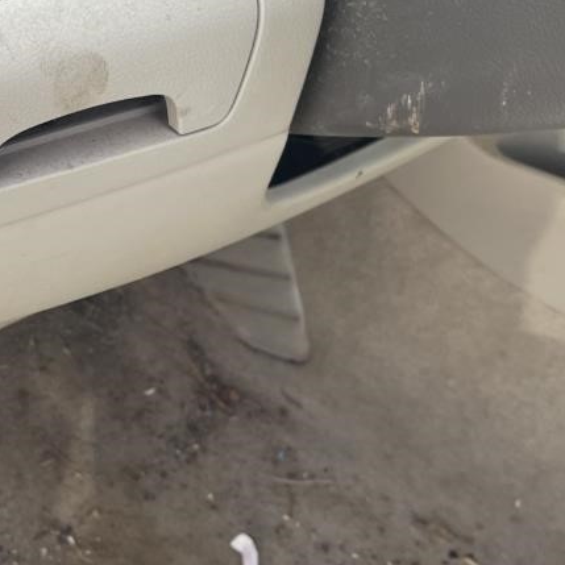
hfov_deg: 24.8
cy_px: 229
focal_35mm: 66
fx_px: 1219
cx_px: -3
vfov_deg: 26.1
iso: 32
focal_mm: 5.1
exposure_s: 1/170
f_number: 1.6
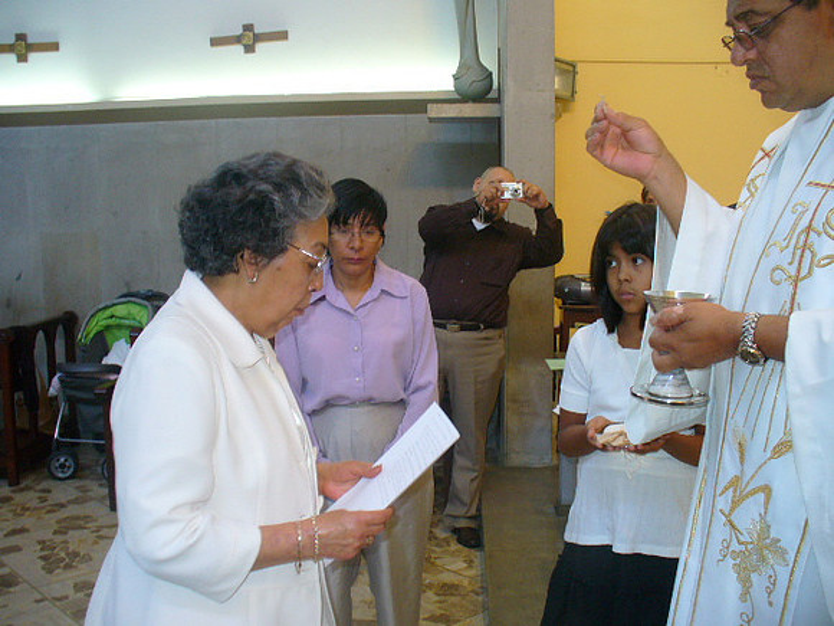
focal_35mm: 37
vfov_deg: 38.7
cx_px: 417
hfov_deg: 50.1
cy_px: 313
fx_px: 891
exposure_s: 1/10
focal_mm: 6.1
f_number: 2.8
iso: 100
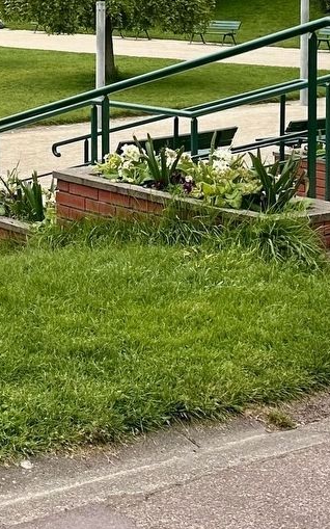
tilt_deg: -3.6
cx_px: -268
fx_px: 1295
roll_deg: +0.9
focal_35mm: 90
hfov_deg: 13.1
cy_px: 3
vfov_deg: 22.2
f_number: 1.78
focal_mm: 6.86
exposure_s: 1/7576
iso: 80
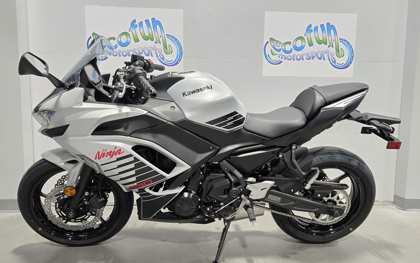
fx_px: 286
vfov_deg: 49.2
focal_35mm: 25
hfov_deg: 72.5
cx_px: 212
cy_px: 144
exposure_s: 1/120
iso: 400
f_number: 1.8
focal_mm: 5.4
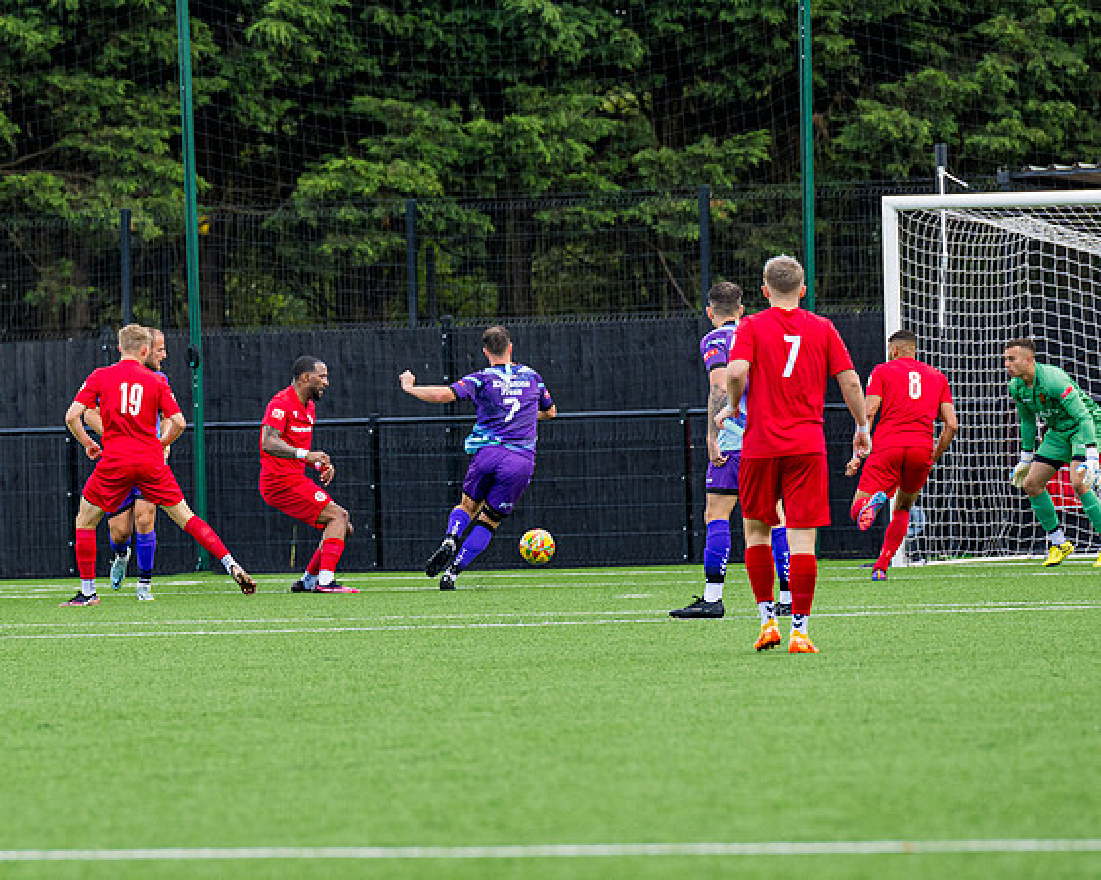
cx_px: 360
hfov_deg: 5.1
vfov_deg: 4.1
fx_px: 12358
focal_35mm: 379
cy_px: 490
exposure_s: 1/1000
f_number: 4
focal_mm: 200
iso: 400
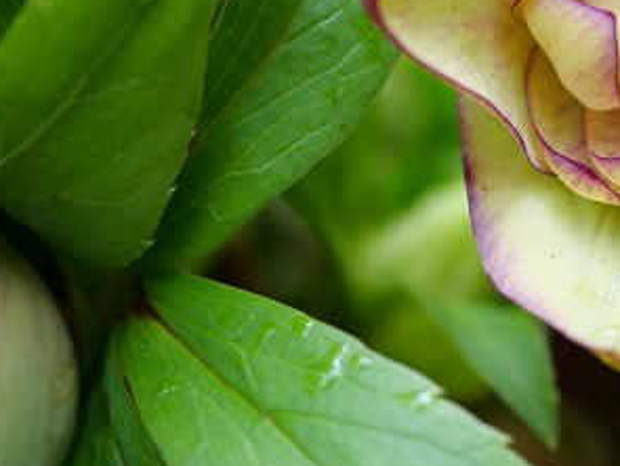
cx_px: 689
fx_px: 2833
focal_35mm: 158
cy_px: -19
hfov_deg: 12.3
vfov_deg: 9.3
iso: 250
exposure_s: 1/60
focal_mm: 30
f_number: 2.8
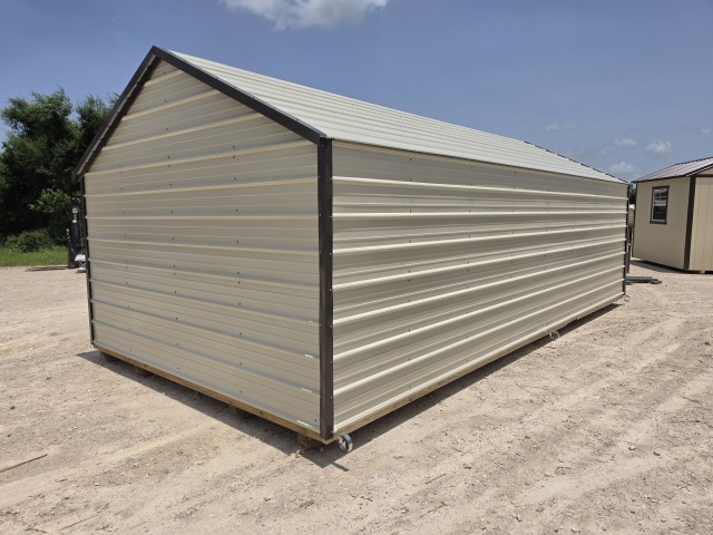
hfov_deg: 73.9
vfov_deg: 58.9
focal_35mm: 23
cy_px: 268
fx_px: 474
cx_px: 356
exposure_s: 1/7939
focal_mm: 6.5
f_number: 1.4
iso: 25
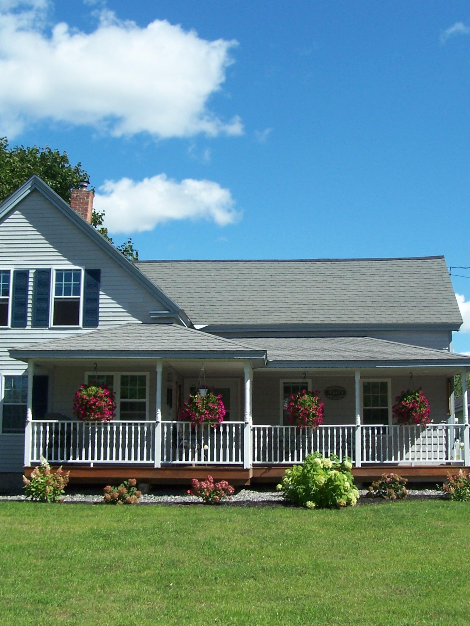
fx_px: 923
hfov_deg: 28.5
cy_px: 313
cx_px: 263
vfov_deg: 37.5
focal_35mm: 51
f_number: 4
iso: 80
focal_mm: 6.3
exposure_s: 1/750
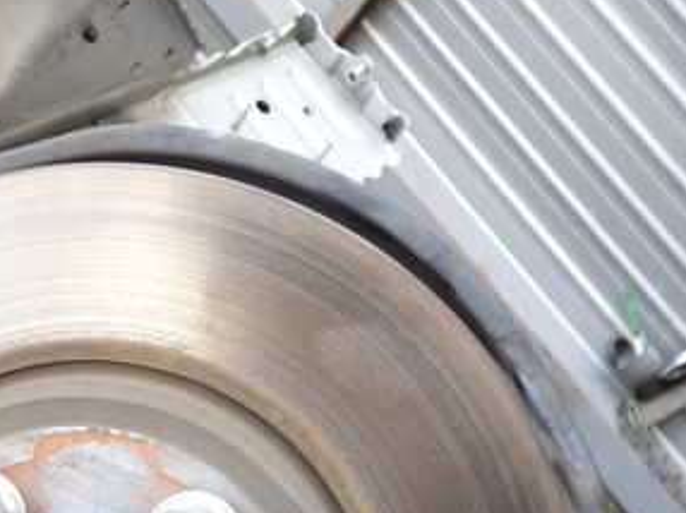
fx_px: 1247
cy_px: 506
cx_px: 43
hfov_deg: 29.2
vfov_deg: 22.4
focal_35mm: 63
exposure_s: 1/100
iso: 100
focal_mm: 5.4
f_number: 2.3
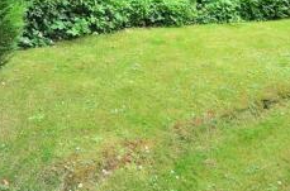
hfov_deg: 45.1
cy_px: -22
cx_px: 186
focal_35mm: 43
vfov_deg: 28.1
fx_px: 345
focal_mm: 10
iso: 200
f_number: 4.5
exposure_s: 1/50
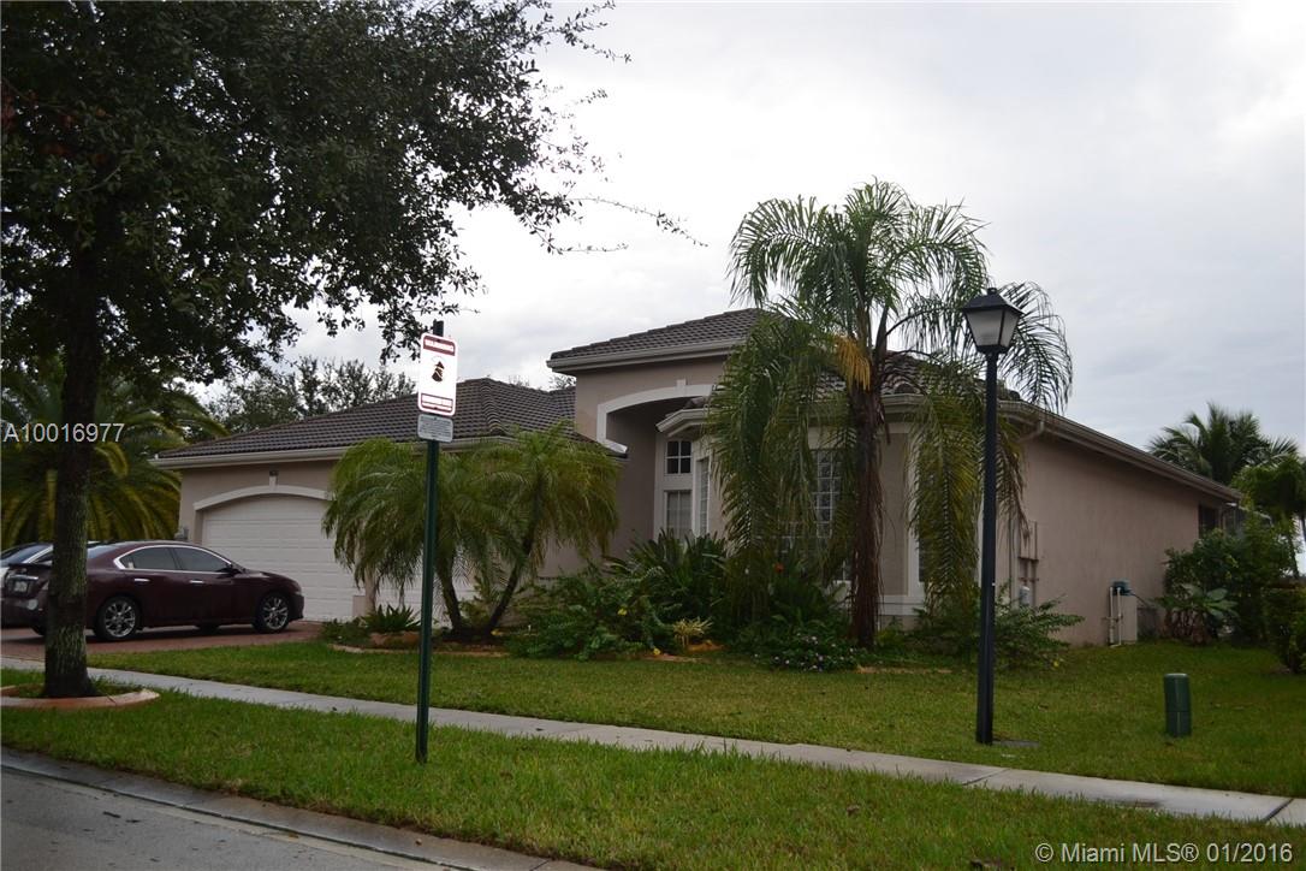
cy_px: 436
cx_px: 653
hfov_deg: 57.2
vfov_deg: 40.0
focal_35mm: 33
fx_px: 1197
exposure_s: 1/200
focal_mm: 22
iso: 100
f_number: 4
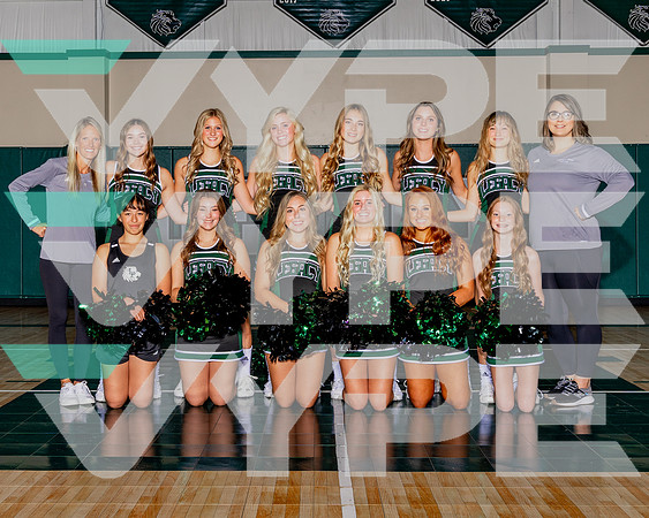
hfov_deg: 35.2
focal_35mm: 53
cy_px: 218
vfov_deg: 28.4
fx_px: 1023
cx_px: 287
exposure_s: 1/200
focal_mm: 33
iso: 320
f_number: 10
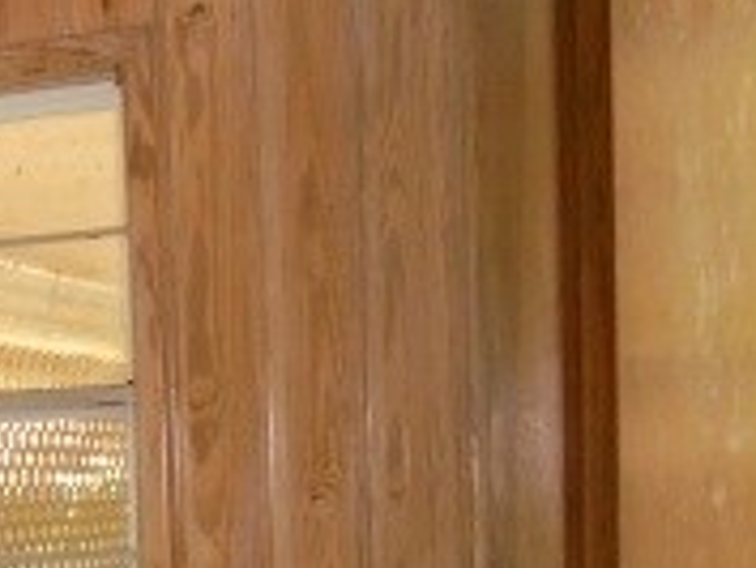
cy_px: 658
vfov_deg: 15.3
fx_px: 2054
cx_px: -508
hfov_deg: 17.7
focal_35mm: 94
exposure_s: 1/30
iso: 400
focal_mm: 4.6
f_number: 3.5
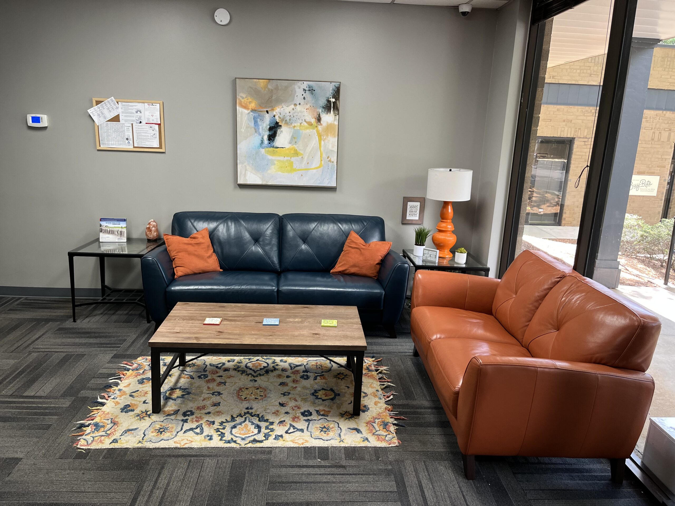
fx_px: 507
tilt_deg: -14.1
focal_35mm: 26
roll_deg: -2.1
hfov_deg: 67.3
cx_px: 338
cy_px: 253
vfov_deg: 53.1
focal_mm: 5.1
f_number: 1.6
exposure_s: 1/60
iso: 125
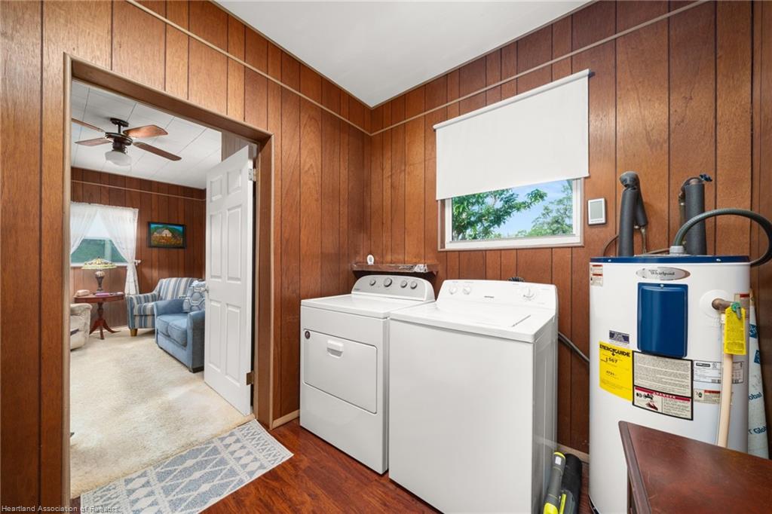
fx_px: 257
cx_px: 386
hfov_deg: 112.6
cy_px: 257
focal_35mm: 12
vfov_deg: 90.0
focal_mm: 12
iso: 400
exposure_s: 1.3
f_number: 11
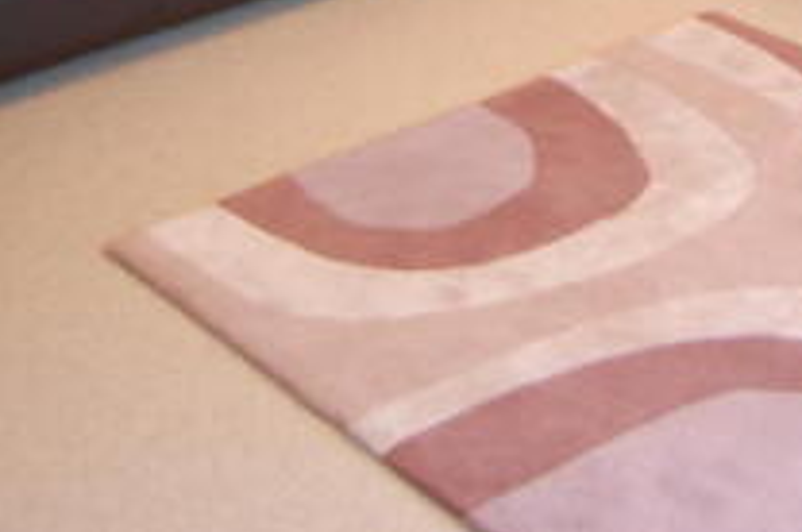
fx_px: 1891
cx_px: 829
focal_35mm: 85
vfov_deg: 14.8
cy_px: -297
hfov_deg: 22.9
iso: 200
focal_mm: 18
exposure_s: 1/4
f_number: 3.5
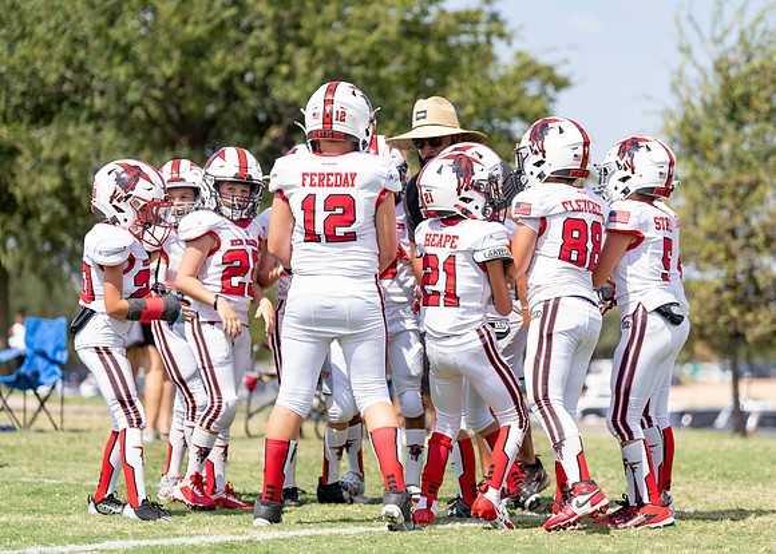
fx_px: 3189
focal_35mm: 145
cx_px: 439
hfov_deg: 13.9
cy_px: 255
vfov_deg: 9.9
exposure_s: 1/1600
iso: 200
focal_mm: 124
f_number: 2.8
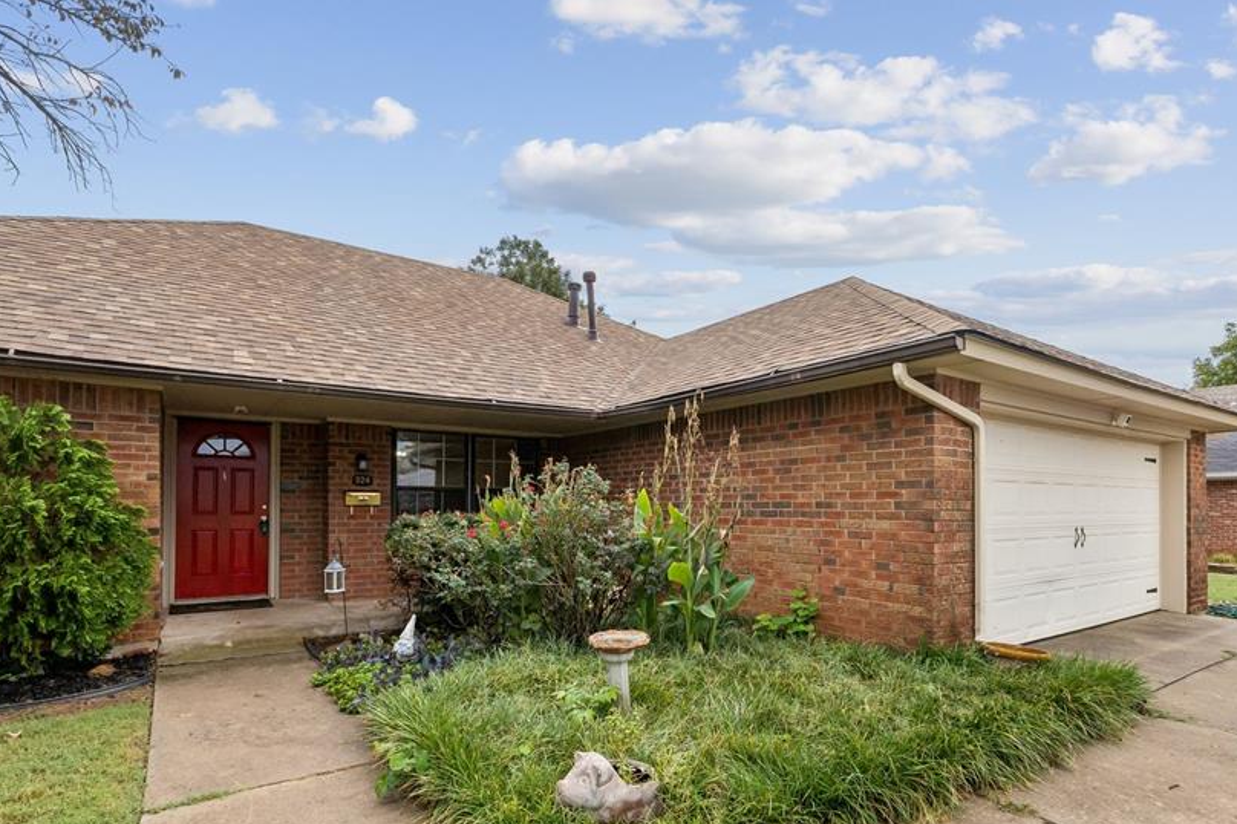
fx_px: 653
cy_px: 496
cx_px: 656
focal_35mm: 19
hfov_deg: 86.8
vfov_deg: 63.9
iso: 200
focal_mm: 10
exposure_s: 1/640
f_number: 8
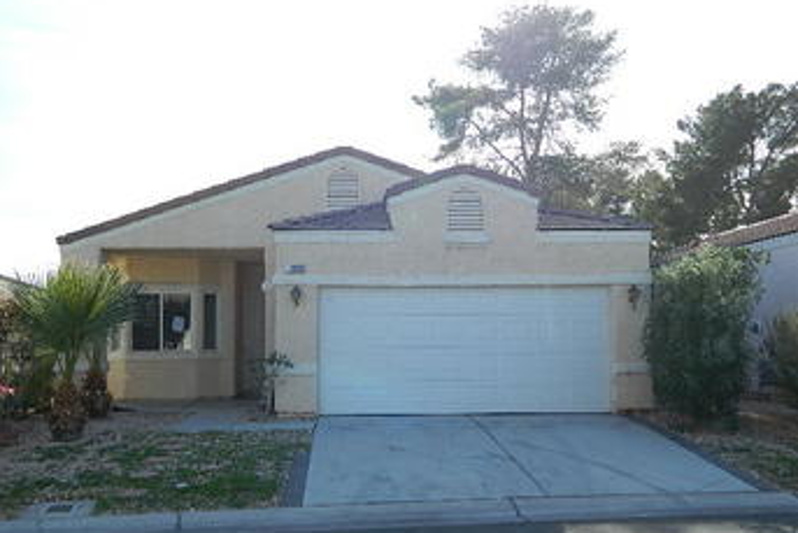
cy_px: 270
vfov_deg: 31.2
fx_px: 954
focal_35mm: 43
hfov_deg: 45.4
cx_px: 398
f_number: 3.5
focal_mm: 7.3
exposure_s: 1/500
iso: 80
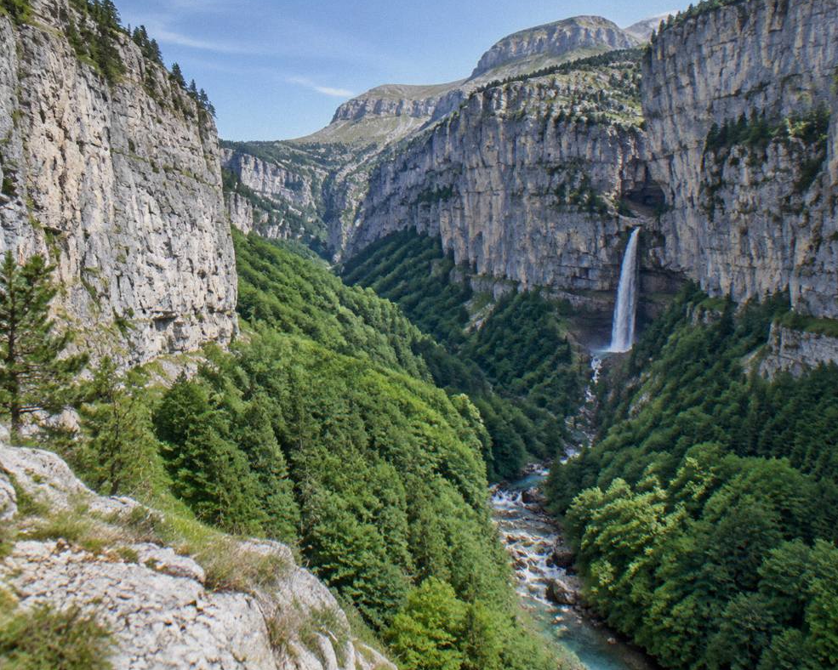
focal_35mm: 40
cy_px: 332
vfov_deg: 37.3
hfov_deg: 45.7
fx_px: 992
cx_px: 482
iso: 400
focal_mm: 35
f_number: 7.1
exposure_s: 1/500
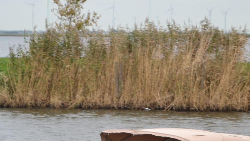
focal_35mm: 198
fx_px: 1314
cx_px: 108
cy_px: 183
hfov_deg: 10.9
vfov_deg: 6.1
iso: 220
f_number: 5.6
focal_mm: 55
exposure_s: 1/125
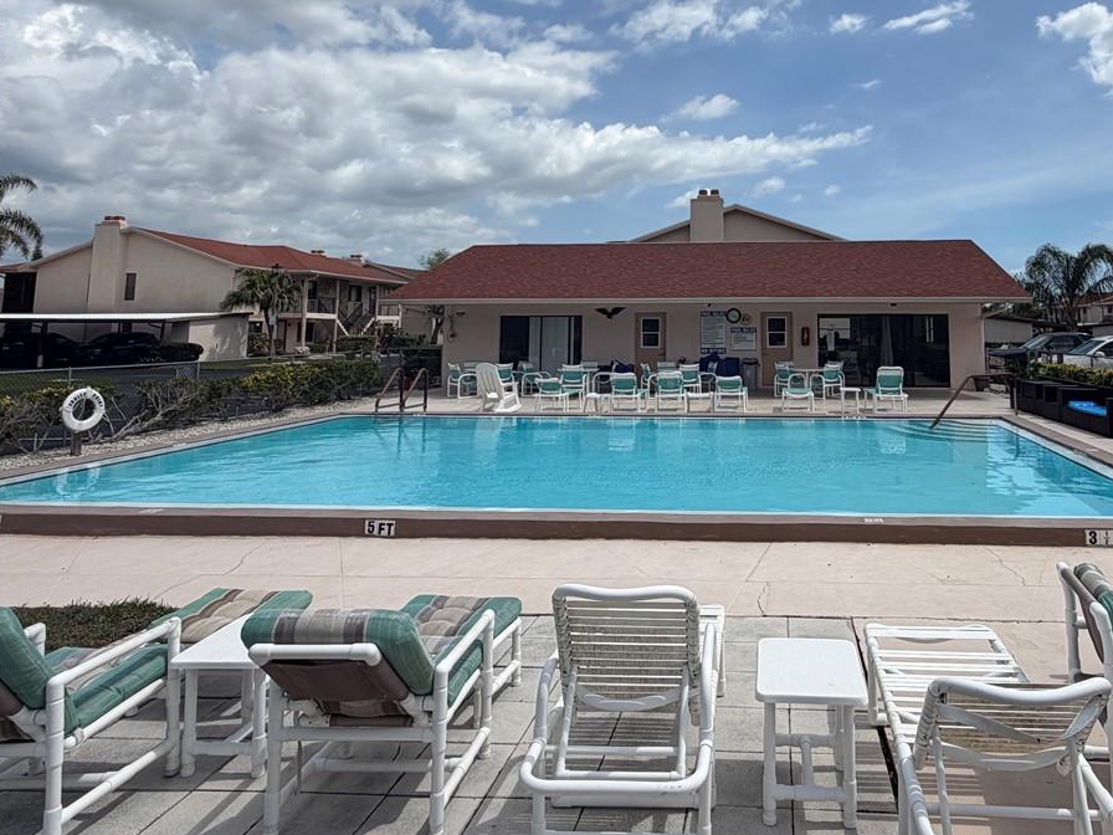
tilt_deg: +6.9
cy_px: 237
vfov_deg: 53.1
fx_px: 804
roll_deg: +0.2
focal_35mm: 25
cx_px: 727
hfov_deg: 67.8
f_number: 2.2
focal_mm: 2.22
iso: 20
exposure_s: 1/1698
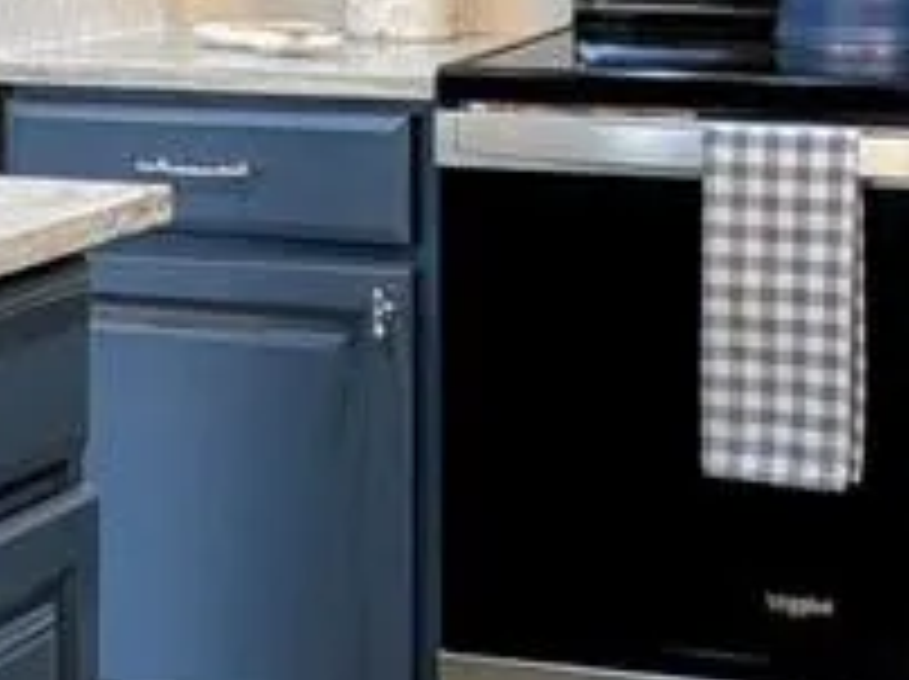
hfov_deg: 15.4
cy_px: -153
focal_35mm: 127
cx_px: 122
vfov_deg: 11.4
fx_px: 3331
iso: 139
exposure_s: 1/30
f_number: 1.89
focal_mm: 5.43
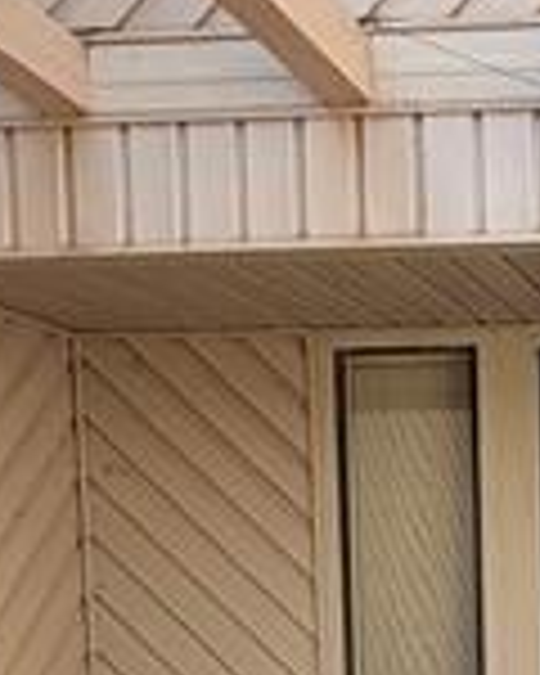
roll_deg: +0.0
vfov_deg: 25.0
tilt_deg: -9.3
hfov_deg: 19.9
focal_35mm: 70
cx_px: 724
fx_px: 1398
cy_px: 770
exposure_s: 1/502
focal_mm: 2.22
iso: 64
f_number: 2.2
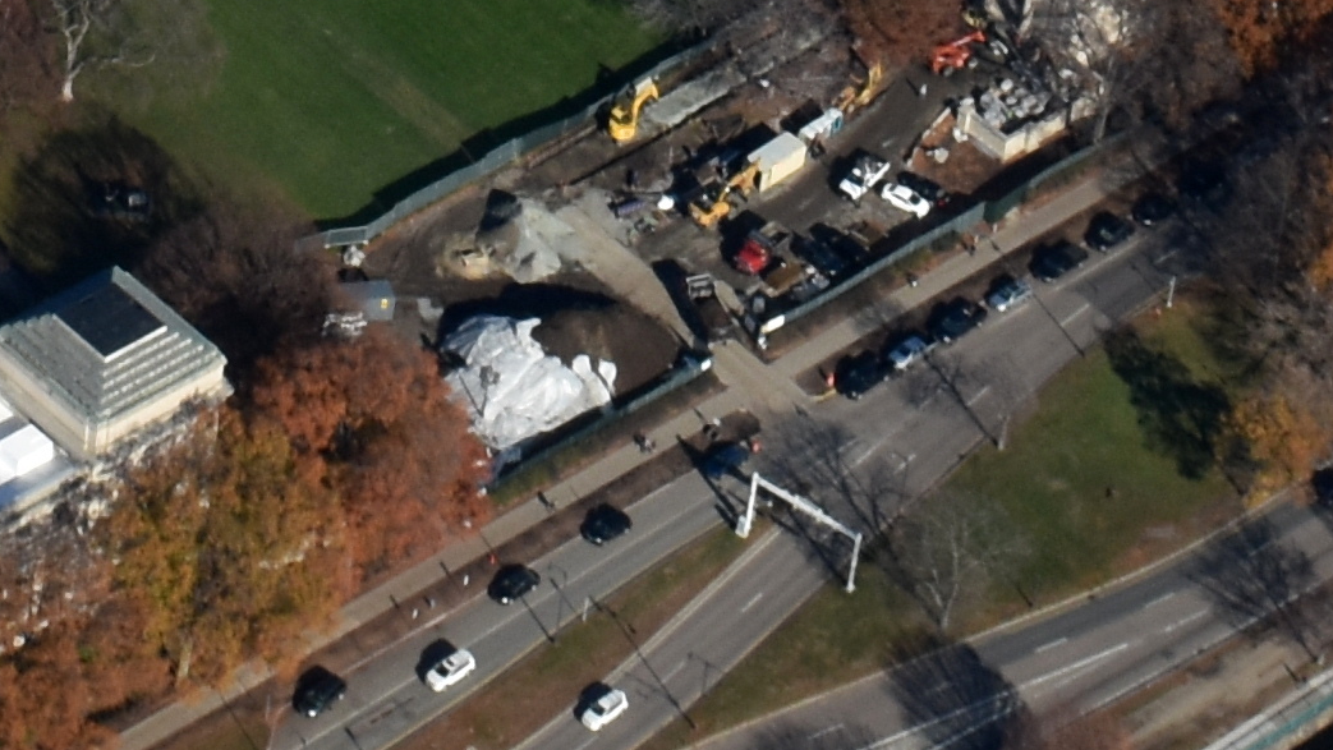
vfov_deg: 5.4
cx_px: 594
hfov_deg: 9.9
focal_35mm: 217
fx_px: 7671
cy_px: -1031
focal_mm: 24
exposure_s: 1/500
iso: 250
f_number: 8
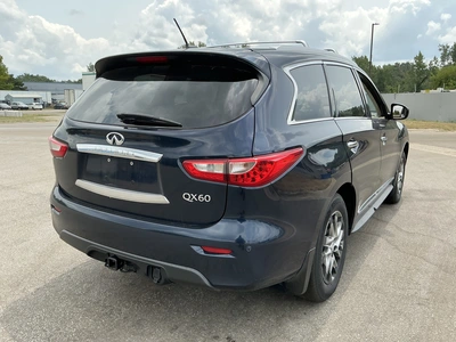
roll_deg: +0.0
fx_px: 369
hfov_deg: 63.4
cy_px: 171
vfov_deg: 49.7
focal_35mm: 28
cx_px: 228
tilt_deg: -7.2
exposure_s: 1/842
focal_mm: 3
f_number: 1.8
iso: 25
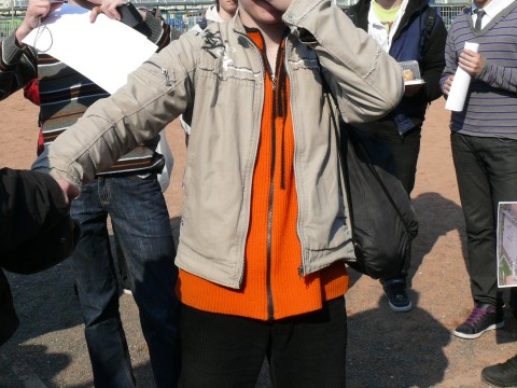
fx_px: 762
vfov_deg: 28.2
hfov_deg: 37.2
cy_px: 106
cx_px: 185
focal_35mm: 51
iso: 100
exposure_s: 1/400
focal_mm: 7.4
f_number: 6.3
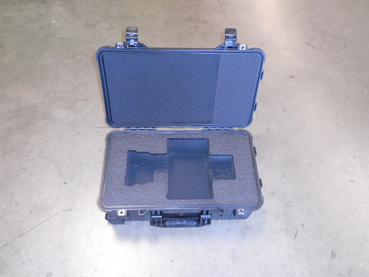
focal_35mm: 31
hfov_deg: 58.4
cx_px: 184
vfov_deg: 45.4
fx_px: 330
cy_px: 138
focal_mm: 5.5
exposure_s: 1/40
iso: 400
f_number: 3.5
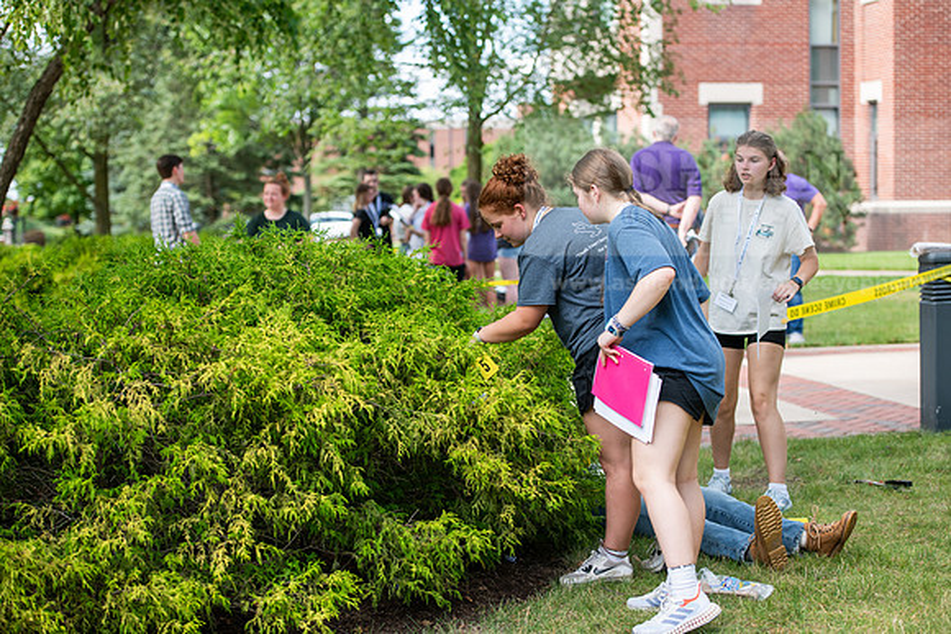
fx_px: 1850
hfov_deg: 28.8
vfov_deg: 19.5
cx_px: 476
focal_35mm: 70
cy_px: 317
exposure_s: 1/500
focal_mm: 70
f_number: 3.2
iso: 200
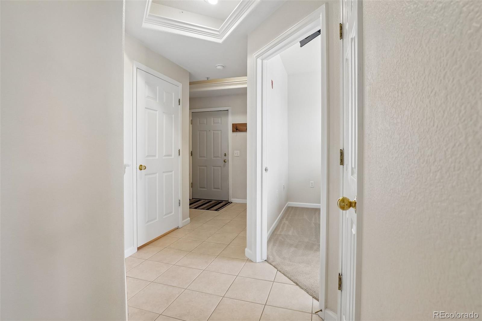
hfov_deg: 95.0
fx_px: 221
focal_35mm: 16
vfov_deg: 72.0
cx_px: 241
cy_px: 160
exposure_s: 1/30
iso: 400
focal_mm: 11
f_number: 8
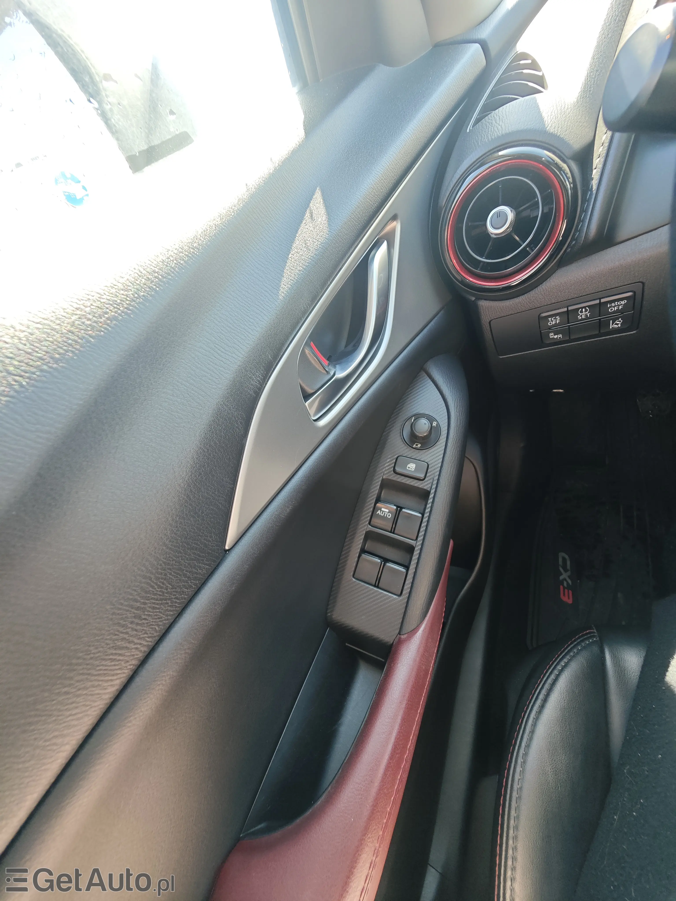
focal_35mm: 12
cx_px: 338
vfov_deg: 110.5
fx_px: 312
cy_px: 450
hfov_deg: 94.5
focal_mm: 2.03
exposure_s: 1/119
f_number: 1.8
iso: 50
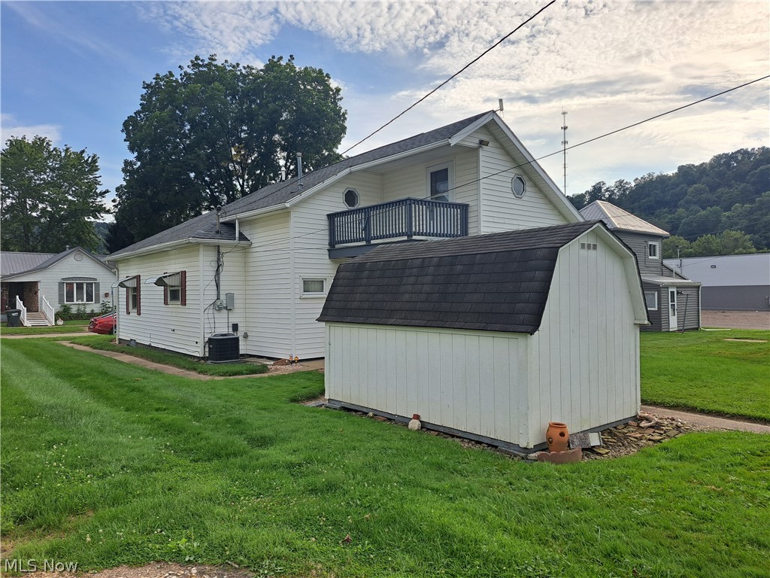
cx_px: 385
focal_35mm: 24
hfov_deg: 71.6
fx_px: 534
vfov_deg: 56.8
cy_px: 289
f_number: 1.8
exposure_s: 1/1403
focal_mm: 5.23
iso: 50
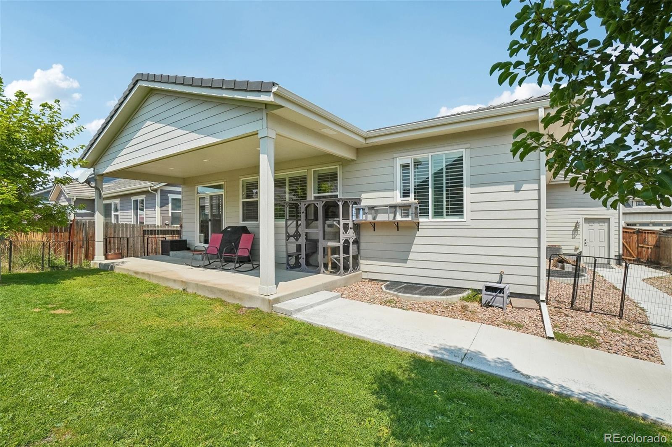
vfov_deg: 77.3
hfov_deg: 100.4
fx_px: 280
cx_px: 336
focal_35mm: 15
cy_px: 224
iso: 400
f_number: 8
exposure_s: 1/1250
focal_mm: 10
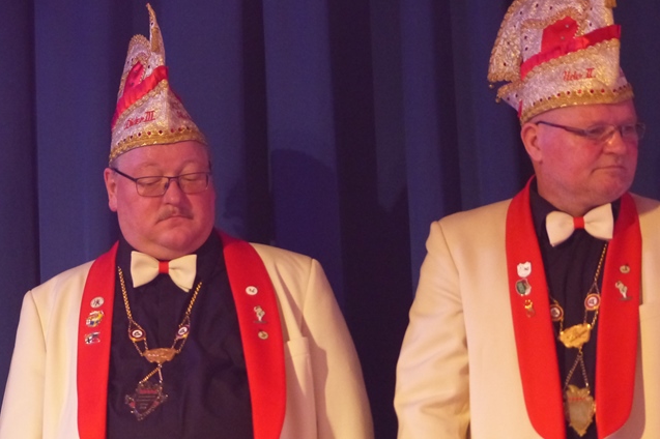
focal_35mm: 275
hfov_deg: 7.5
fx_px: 5039
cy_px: 232
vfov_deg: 5.0
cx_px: 331
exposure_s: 1/50
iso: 800
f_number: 2.8
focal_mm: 47.4
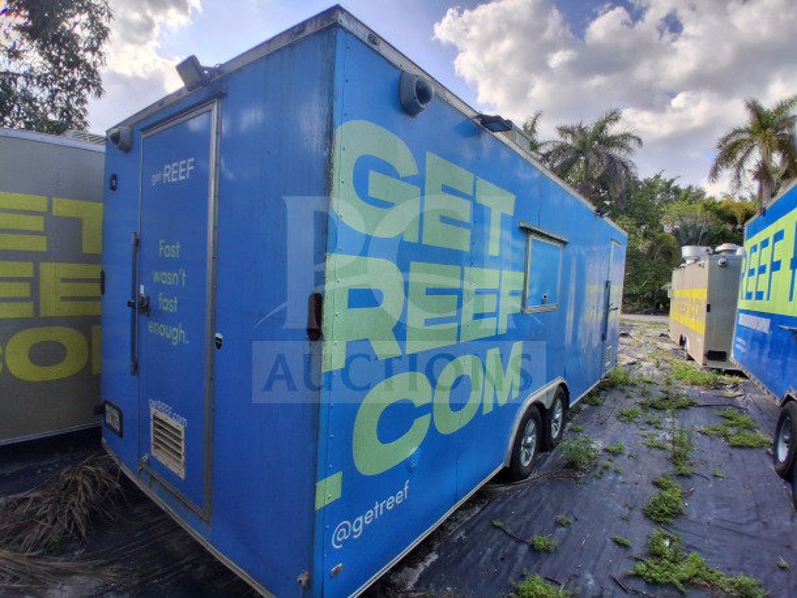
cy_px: 299
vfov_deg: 74.8
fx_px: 392
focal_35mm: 17
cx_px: 398
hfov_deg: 91.0
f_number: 2.2
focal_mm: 1.4
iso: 50
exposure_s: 1/405
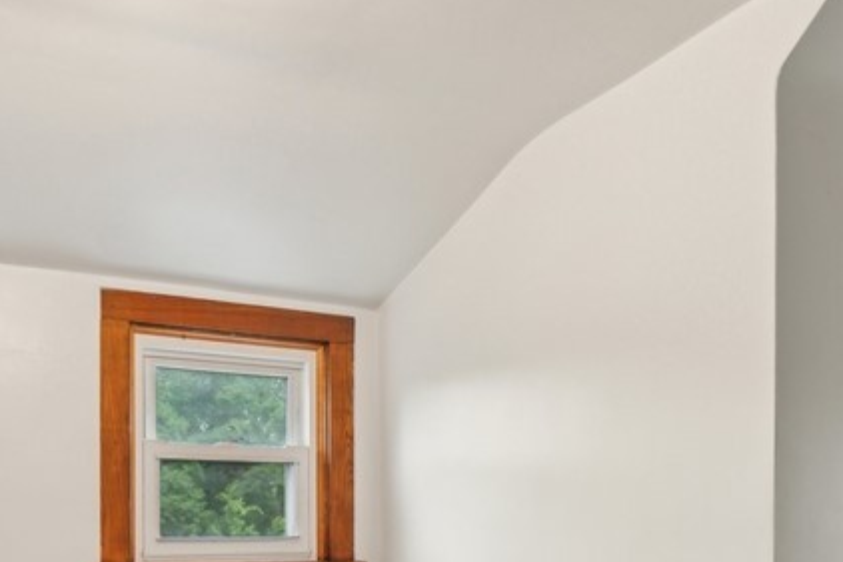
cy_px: 549
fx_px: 843
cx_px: 377
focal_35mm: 36
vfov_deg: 33.9
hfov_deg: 53.0
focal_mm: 14
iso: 640
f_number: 2.8
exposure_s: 1/125
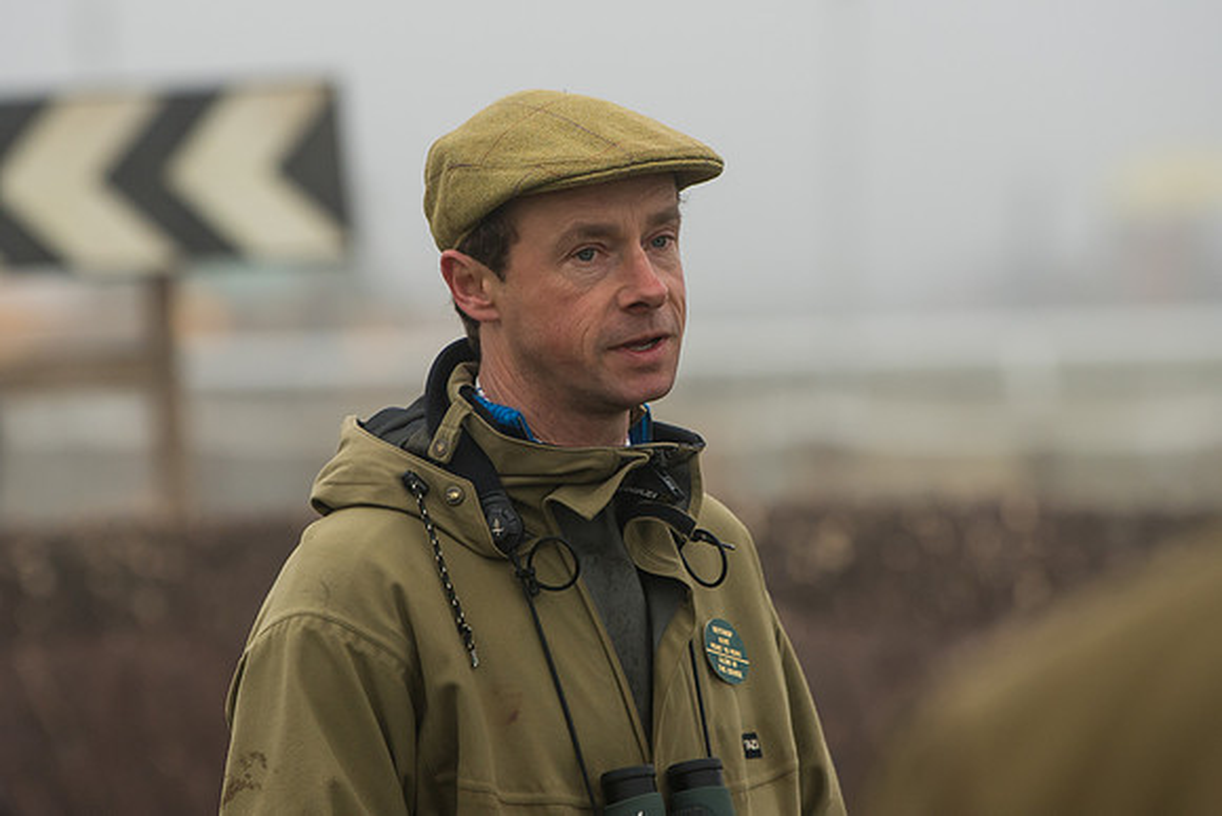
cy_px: 408
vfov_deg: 4.6
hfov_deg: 6.9
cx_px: 611
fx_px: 10185
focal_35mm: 300
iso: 400
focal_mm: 200
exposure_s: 1/1250
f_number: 4
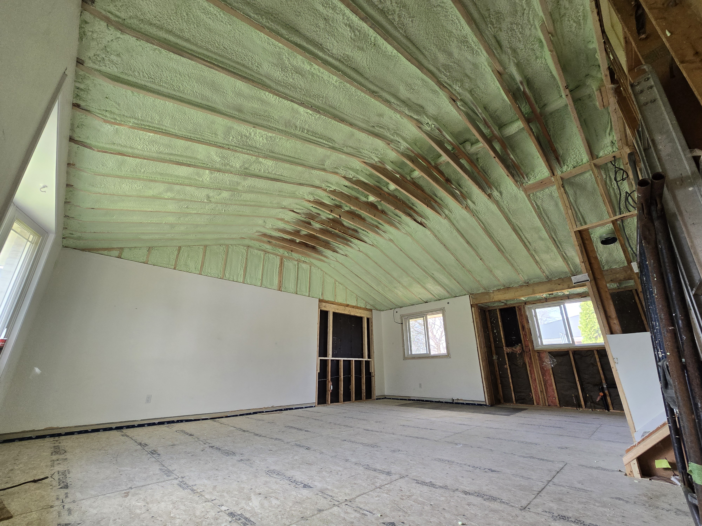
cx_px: 351
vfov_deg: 89.9
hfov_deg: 106.2
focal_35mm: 13
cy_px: 263
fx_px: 264
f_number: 2.2
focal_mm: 2.2
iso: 80
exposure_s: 1/60
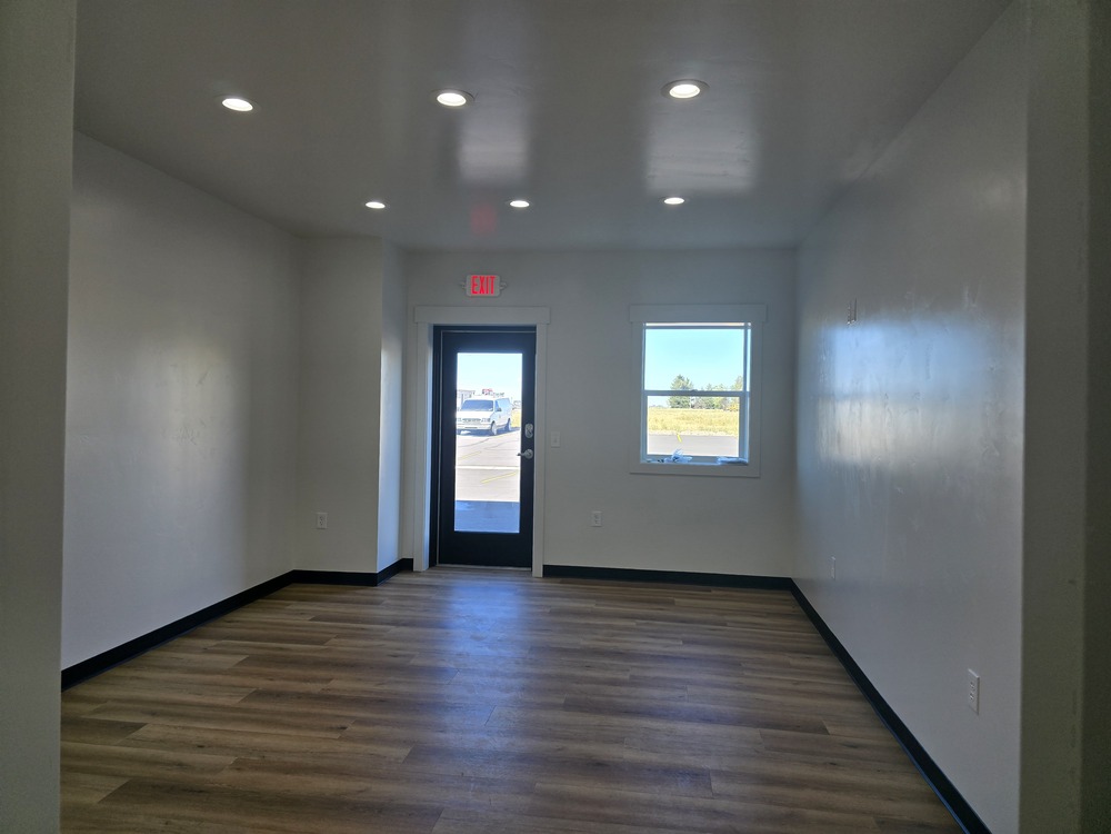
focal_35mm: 23
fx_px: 738
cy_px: 417
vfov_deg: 58.9
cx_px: 556
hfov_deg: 73.9
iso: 20
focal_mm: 6.3
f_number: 1.7
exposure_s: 1/120
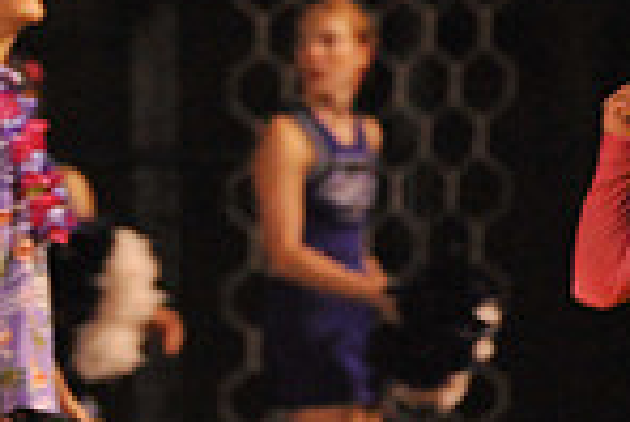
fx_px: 30882
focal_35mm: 1763
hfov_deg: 1.2
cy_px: 247
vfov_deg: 0.8
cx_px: -558
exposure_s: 1/200
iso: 6400
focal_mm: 450
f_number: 6.3
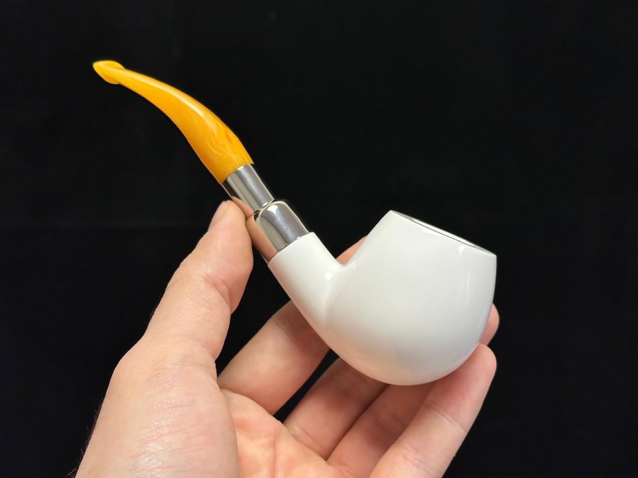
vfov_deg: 30.3
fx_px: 885
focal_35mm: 48
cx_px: 319
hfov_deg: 39.7
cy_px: 239
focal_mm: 6.86
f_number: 1.78
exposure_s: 1/121
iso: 40
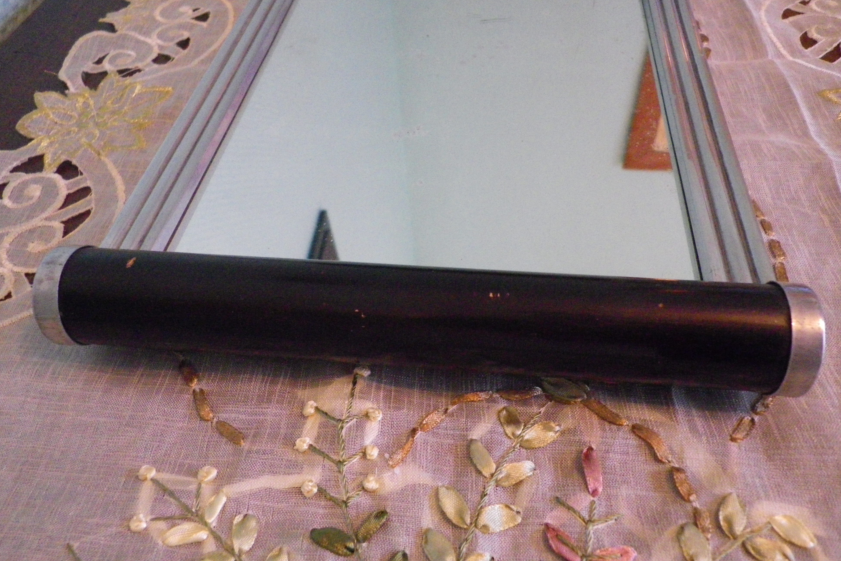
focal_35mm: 30
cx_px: 417
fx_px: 701
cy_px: 291
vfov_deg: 43.6
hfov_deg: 61.9
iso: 800
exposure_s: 1/50
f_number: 2.6
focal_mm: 4.9
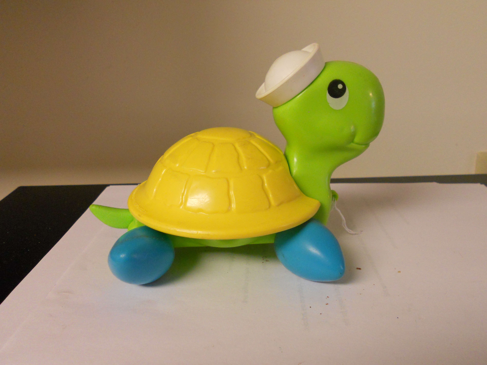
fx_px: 450
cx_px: 244
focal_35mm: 32
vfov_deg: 44.2
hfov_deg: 56.8
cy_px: 182
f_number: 3.5
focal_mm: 5.8
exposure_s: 1/25
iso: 400
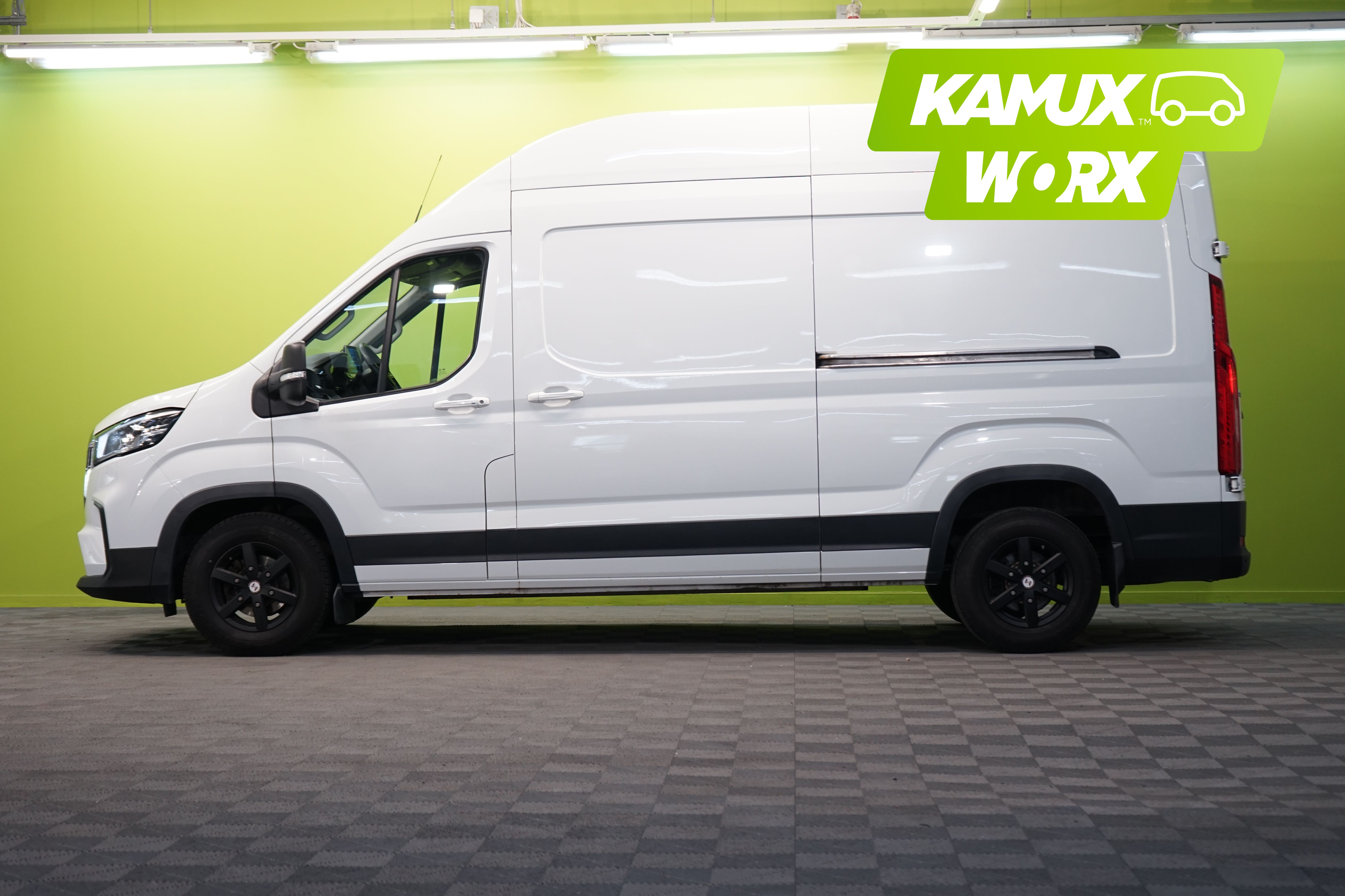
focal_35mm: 58
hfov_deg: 34.5
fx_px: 2167
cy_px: 448
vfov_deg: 23.4
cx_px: 672
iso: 640
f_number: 5
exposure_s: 1/60
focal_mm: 58
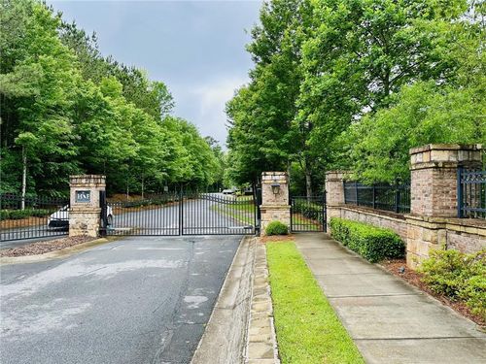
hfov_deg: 71.6
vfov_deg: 56.8
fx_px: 337
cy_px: 182
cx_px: 243
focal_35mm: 24
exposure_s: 1/549
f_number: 1.78
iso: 80
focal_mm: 6.86
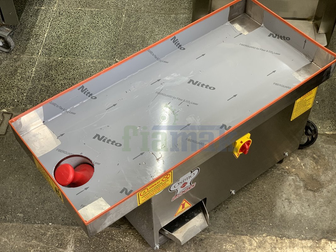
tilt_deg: -50.5
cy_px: 126
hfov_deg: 36.8
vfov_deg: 28.0
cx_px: 168
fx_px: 505
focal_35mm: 52
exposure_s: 1/64
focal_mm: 6
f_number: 2.4
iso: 125
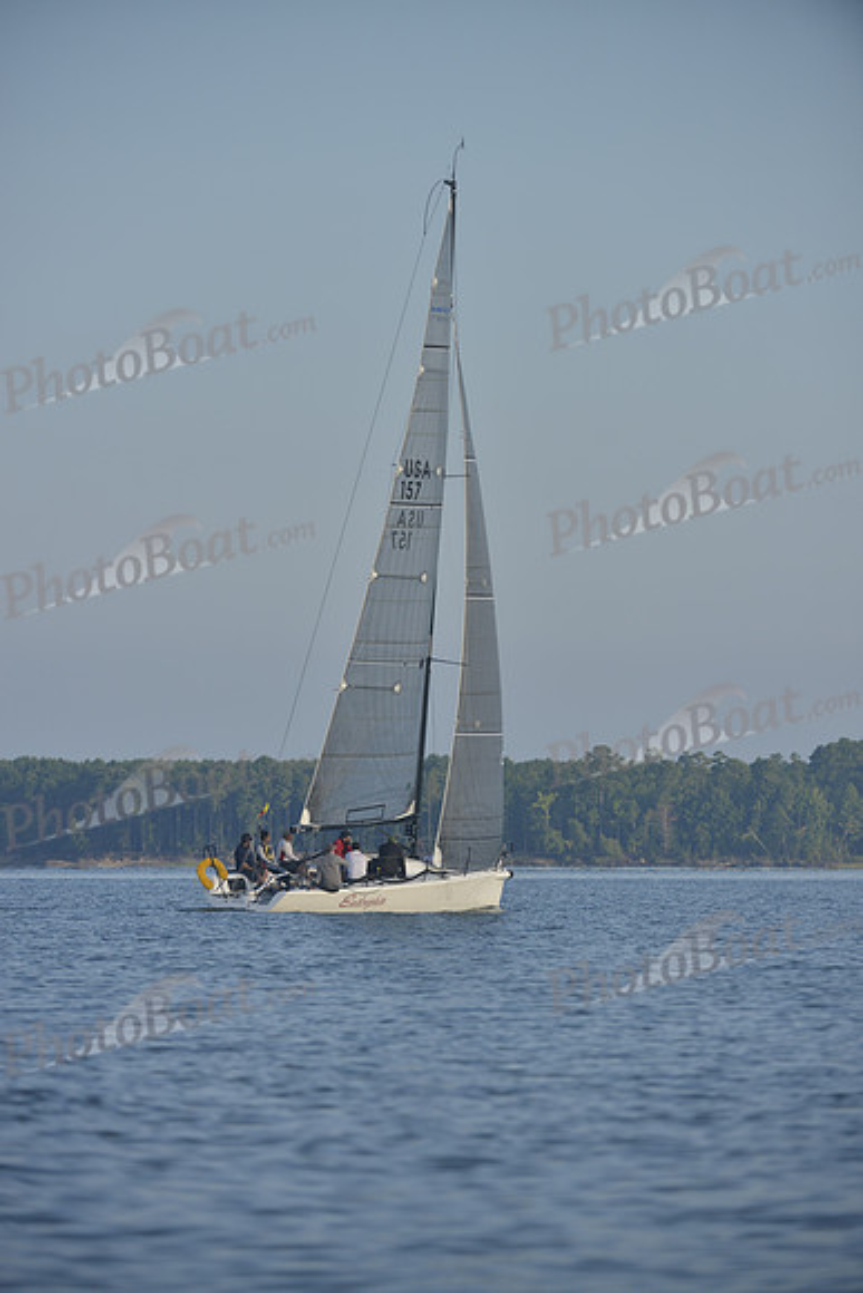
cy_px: 646
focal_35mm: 200
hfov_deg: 6.9
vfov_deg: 10.3
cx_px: 432
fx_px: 7187
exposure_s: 1/2000
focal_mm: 200
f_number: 4.5
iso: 280
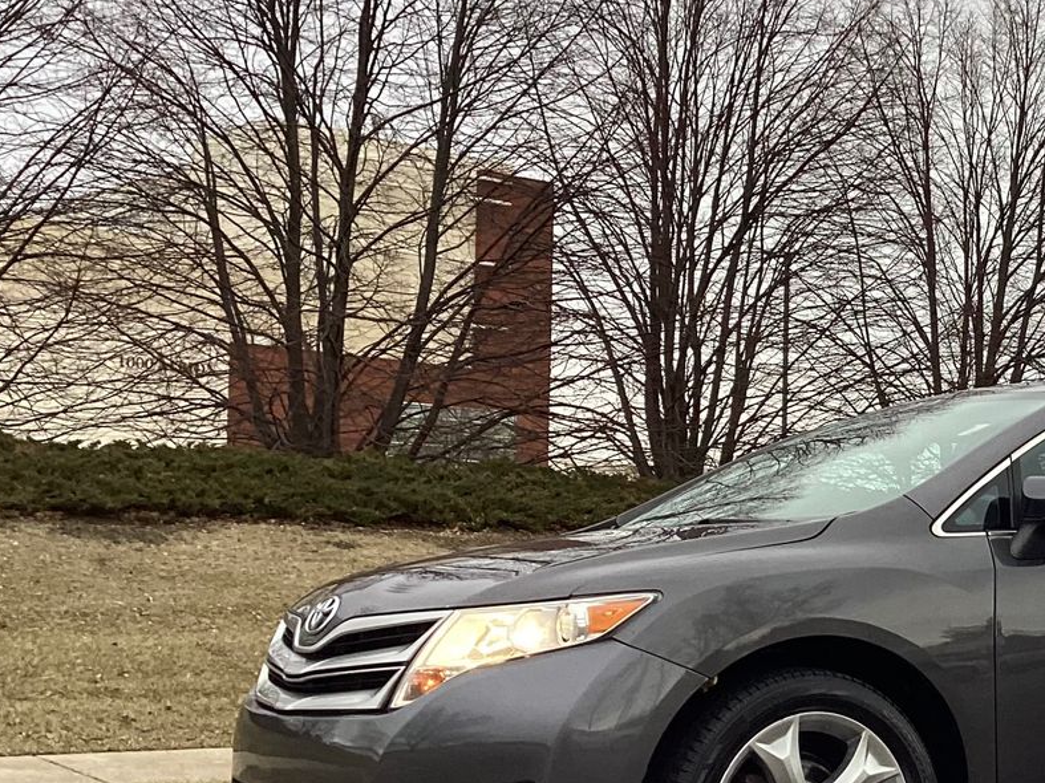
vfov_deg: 23.2
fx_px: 1902
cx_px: 1024
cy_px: 499
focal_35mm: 63
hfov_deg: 28.9
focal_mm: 3.3
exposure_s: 1/120
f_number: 2.4
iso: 32
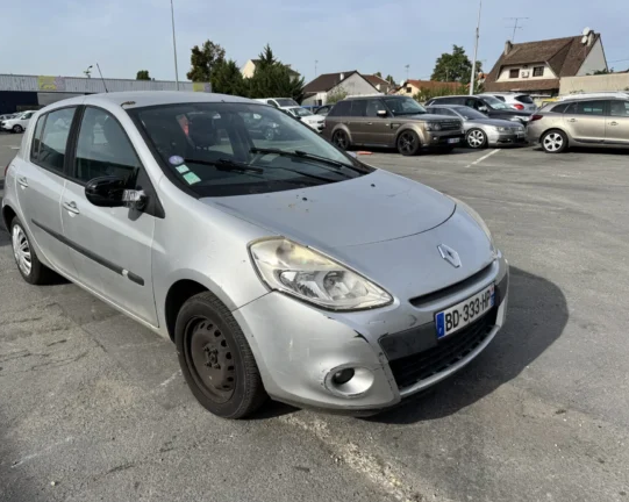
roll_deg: -0.3
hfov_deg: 65.9
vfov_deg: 54.9
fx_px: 484
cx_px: 286
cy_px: 260
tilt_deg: -17.1
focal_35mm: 26
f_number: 1.78
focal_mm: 6.76
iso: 80
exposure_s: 1/4608
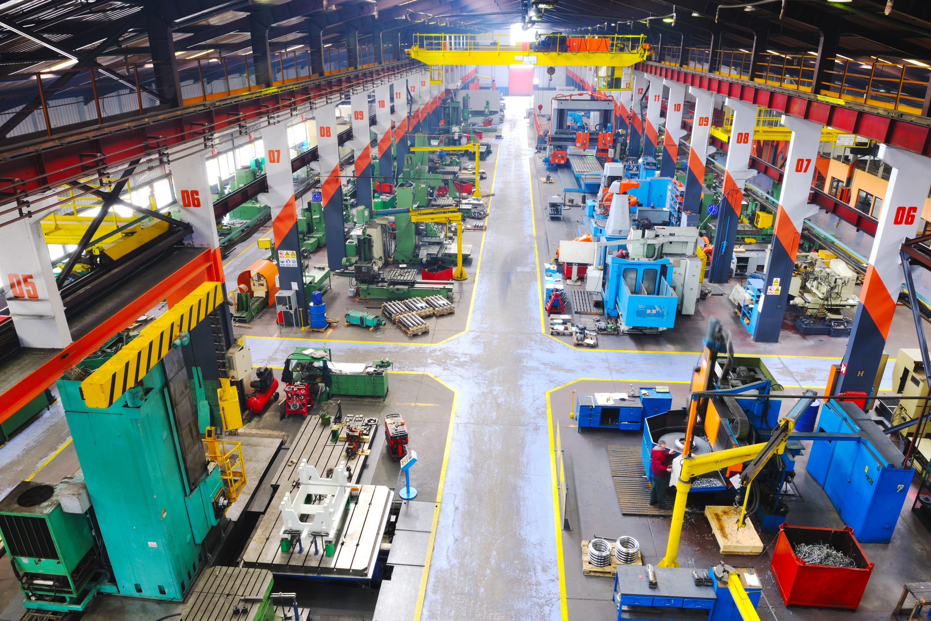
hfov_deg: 73.7
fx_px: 621
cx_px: 466
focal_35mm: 24
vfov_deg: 53.1
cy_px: 310
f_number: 22
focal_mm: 24
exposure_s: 5
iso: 50
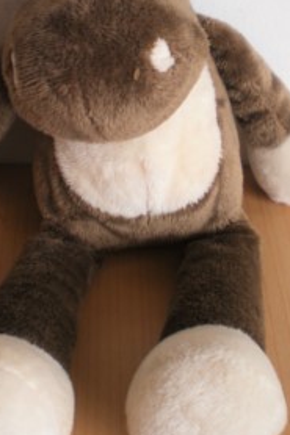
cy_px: 125
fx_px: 895
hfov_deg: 18.4
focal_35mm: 74
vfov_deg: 27.1
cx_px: 119
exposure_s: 1/65.2
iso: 64
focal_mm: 6.3
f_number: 3.1
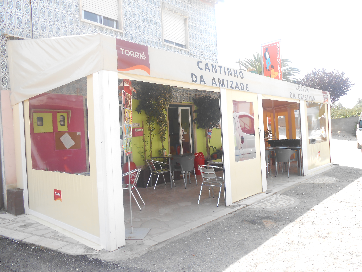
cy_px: 136
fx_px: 272
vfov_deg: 53.1
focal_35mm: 26
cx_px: 181
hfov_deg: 67.3
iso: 80
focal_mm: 4.6
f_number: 3.5
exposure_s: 1/160
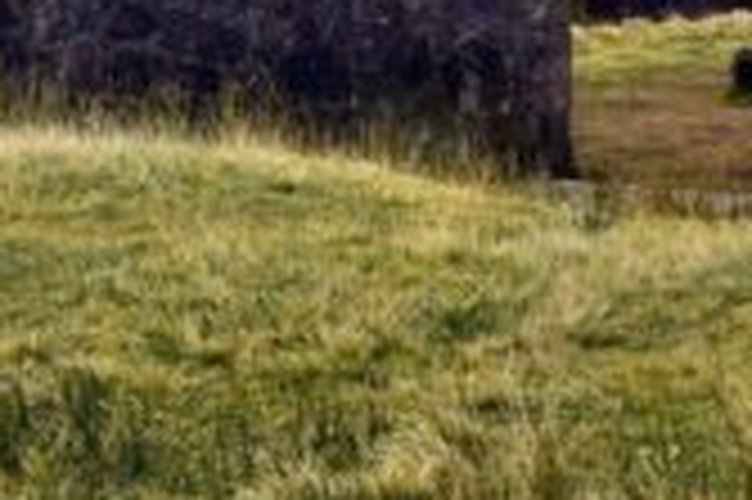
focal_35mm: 167
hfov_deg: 12.3
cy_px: -291
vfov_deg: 8.0
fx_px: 3483
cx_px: 135
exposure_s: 1/320
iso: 400
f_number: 10
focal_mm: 29
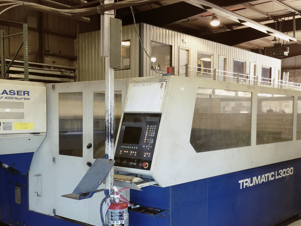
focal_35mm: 44
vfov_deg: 32.7
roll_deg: +0.2
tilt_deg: -3.4
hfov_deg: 42.9
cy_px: 146
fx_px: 383
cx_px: 148
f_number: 2.2
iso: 40
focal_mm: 4.15
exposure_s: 1/15
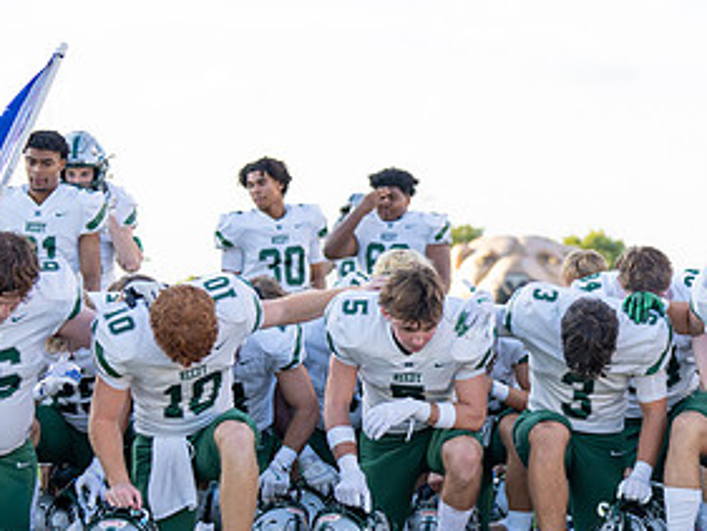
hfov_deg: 14.0
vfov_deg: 10.6
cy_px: 429
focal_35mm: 140
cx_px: 614
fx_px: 2861
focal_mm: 70
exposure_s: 1/500
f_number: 2.8
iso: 200
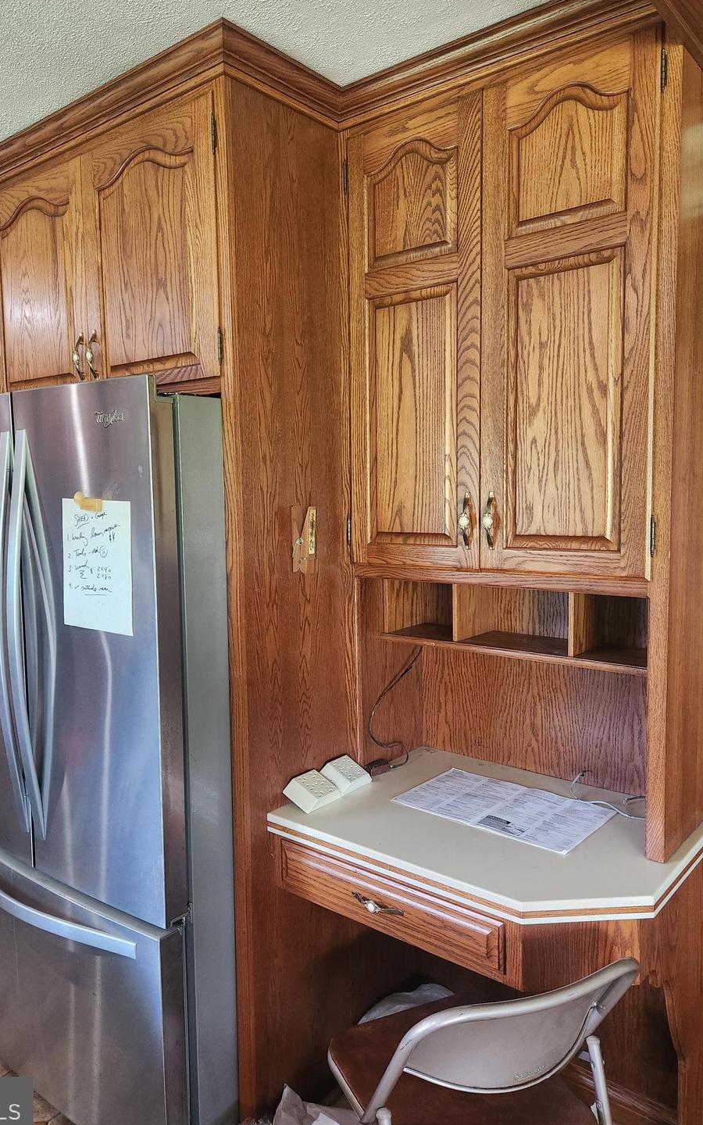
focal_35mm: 26
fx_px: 797
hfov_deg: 47.4
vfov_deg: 70.4
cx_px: 288
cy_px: 541
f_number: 1.8
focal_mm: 5.4
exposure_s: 1/60
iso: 800
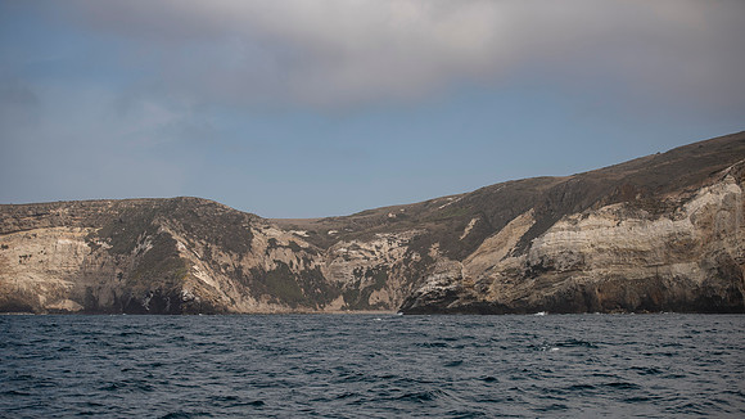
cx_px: 372
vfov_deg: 16.3
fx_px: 1457
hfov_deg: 28.7
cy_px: 246
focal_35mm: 74
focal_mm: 70
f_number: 2.8
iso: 100
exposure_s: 1/2000
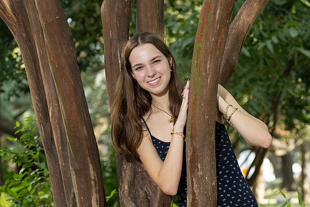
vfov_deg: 7.8
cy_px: 106
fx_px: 1516
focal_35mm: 176
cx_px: 160
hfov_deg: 11.7
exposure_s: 1/200
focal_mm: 155
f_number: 8
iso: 1000
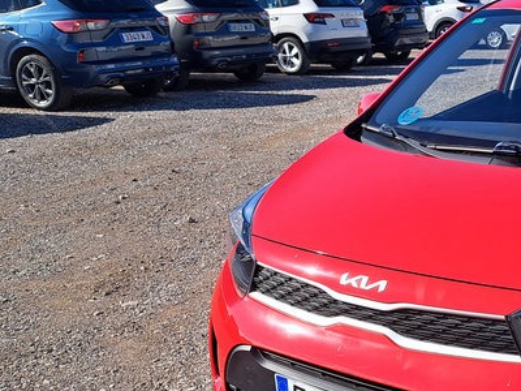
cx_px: 492
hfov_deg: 36.5
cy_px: 266
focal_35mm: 48
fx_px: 722
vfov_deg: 30.0
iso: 50
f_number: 1.8
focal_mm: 5.23
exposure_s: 1/999
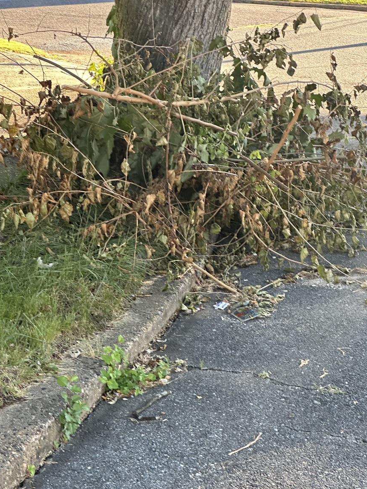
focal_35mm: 80
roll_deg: -0.8
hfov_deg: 18.4
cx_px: 189
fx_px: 1131
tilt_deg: -14.8
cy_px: 246
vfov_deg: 24.4
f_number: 2.8
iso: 100
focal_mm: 9
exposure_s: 1/99
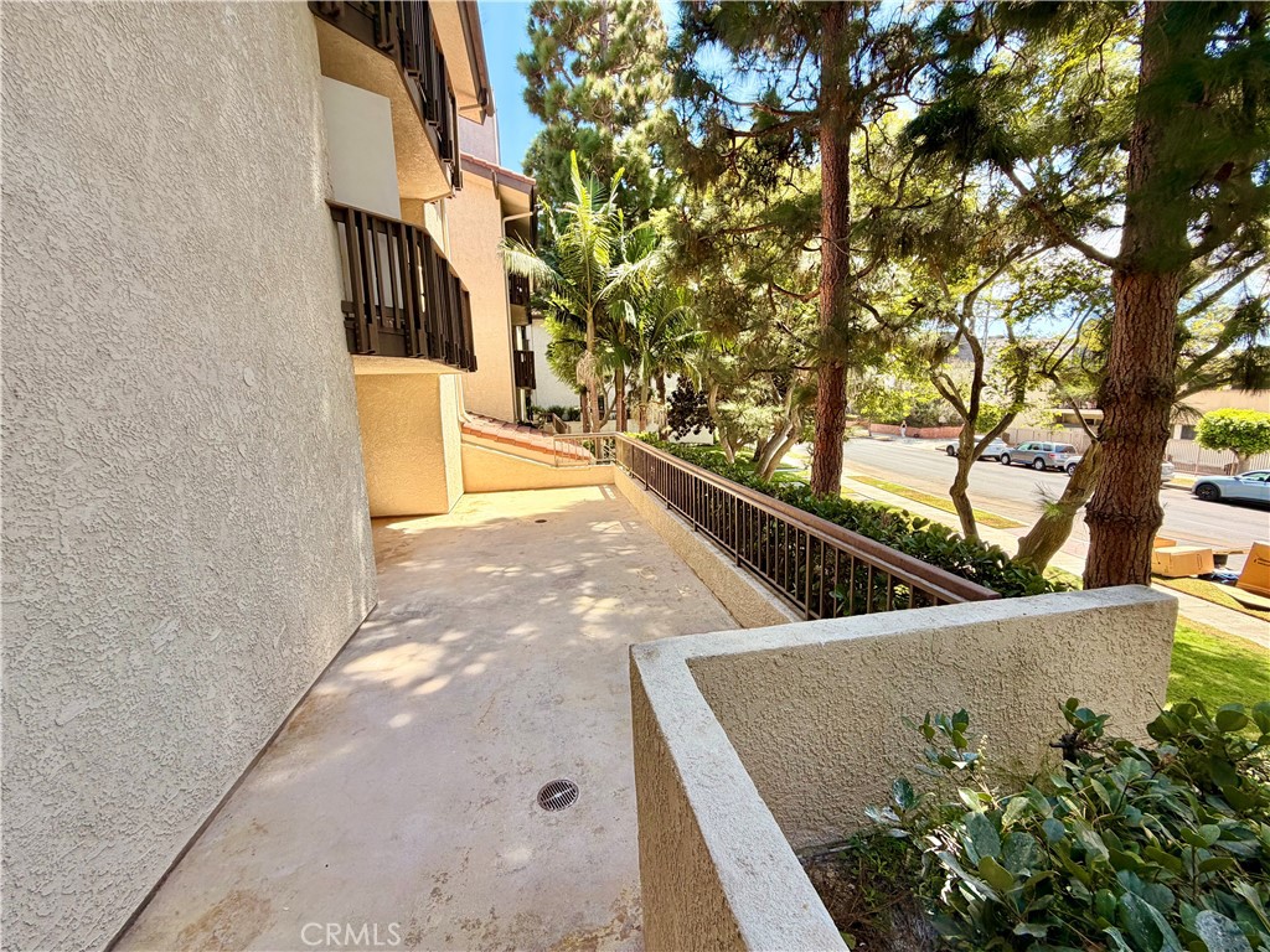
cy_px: 476
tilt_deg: -7.9
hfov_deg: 102.1
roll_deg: +1.8
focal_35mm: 14
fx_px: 514
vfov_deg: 85.7
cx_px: 635
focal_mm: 2.22
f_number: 2.2
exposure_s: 1/200
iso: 40
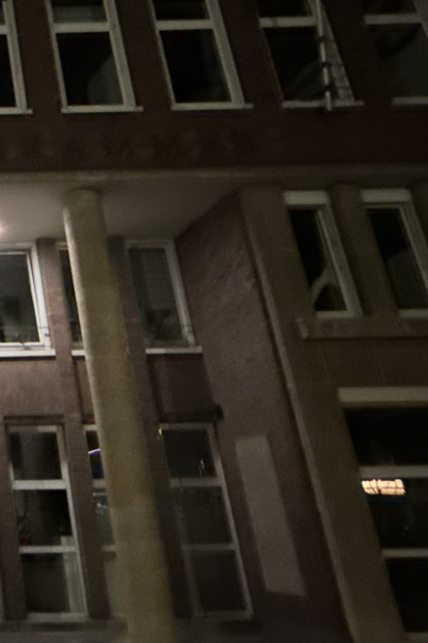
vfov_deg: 40.5
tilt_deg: +23.4
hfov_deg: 23.4
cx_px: -200
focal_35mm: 47
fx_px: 839
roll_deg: +1.0
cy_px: 145
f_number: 2.2
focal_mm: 2.22
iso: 1600
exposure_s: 1/25
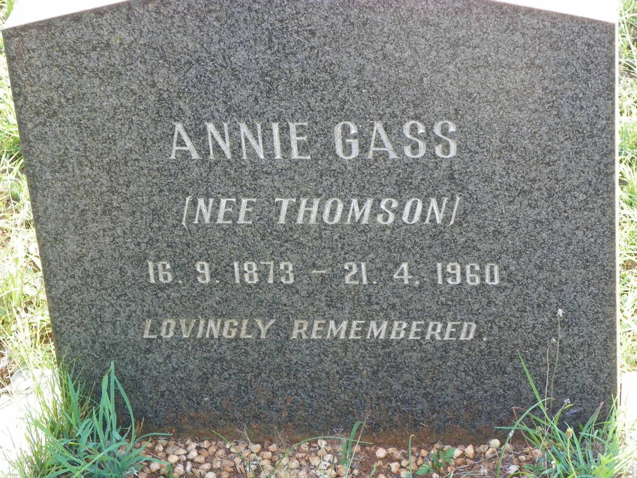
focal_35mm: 114
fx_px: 2098
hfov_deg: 17.3
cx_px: 318
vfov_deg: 13.0
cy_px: 239
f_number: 4
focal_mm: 20.2
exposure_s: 1/50
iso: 80
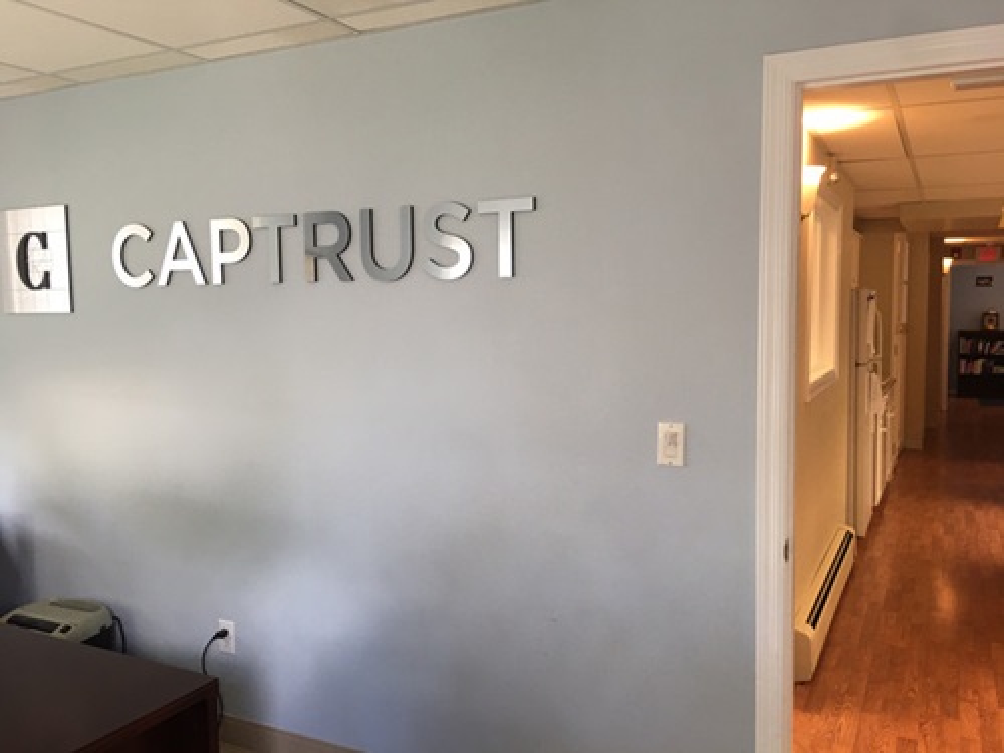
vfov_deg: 48.2
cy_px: 376
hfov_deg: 61.7
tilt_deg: -2.8
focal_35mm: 29
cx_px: 502
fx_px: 841
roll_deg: +0.5
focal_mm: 4.15
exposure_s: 1/15
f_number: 2.2
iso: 32
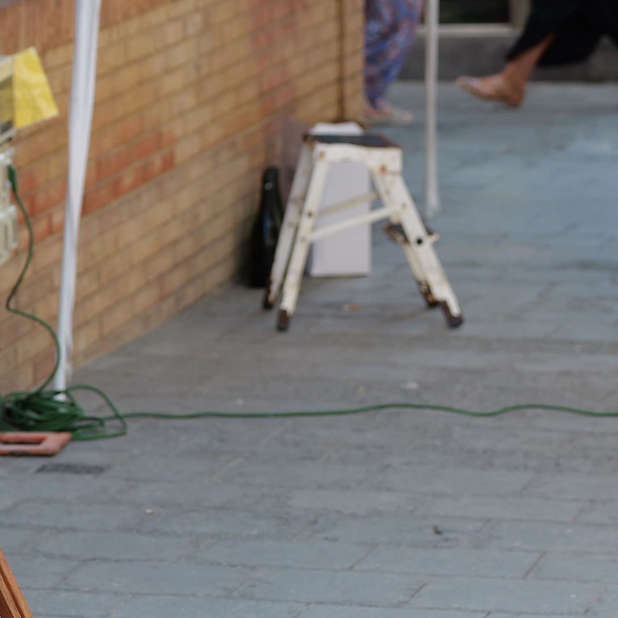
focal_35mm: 217
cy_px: -152
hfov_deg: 8.0
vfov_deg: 8.0
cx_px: 57
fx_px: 4383
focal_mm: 60
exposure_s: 1/160
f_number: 3.5
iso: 100
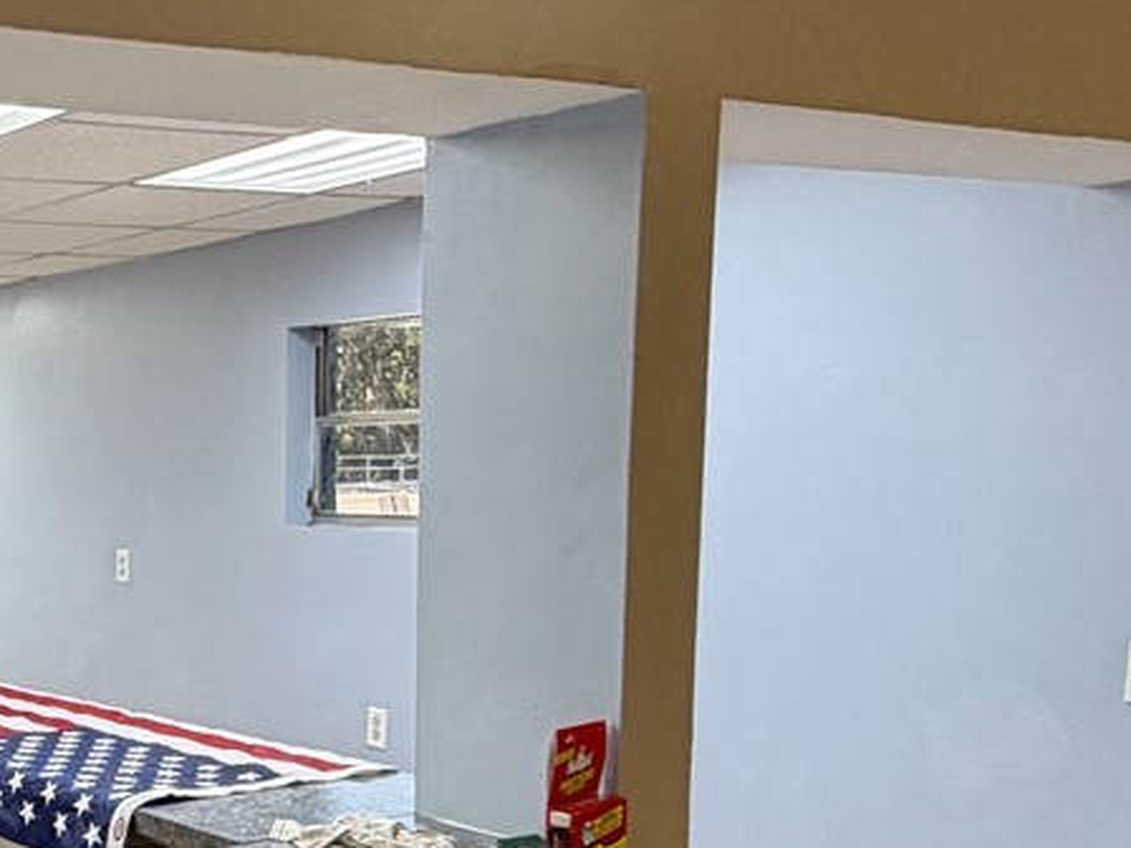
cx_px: -169
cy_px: 679
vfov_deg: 28.5
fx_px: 1634
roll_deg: +0.8
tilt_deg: -8.0
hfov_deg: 32.6
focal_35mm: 50
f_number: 2.2
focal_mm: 2.22
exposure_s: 1/120
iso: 200
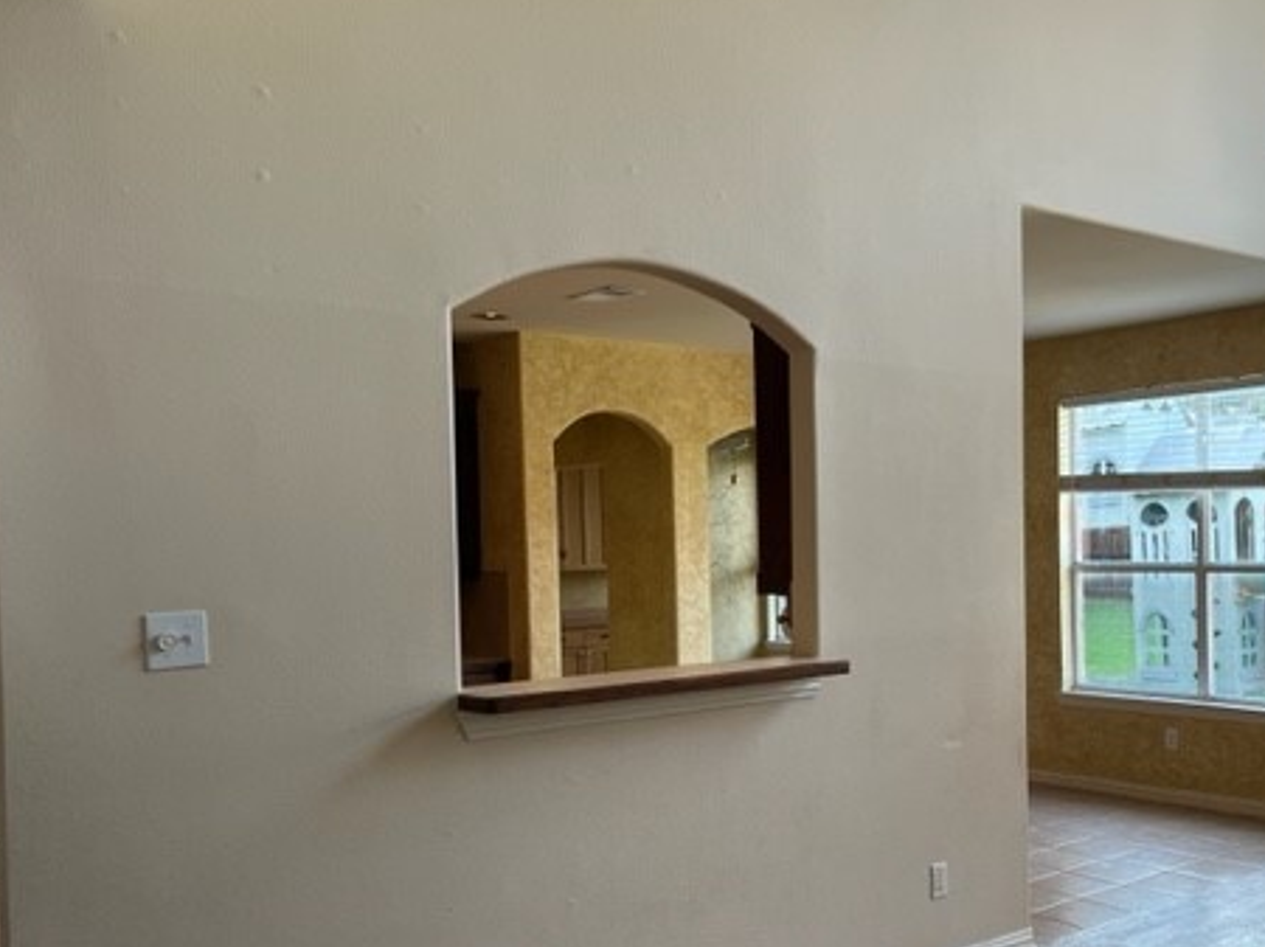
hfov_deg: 49.4
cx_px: 835
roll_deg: +1.3
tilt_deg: -1.8
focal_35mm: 37
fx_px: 1351
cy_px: 565
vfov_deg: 38.5
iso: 80
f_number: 1.5
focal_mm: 5.7
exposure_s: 1/120
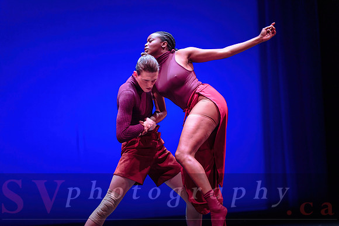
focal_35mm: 105
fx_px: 988
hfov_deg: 19.5
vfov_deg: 13.0
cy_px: 113
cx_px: 170
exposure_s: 1/250
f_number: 1.4
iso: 1250
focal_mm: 105
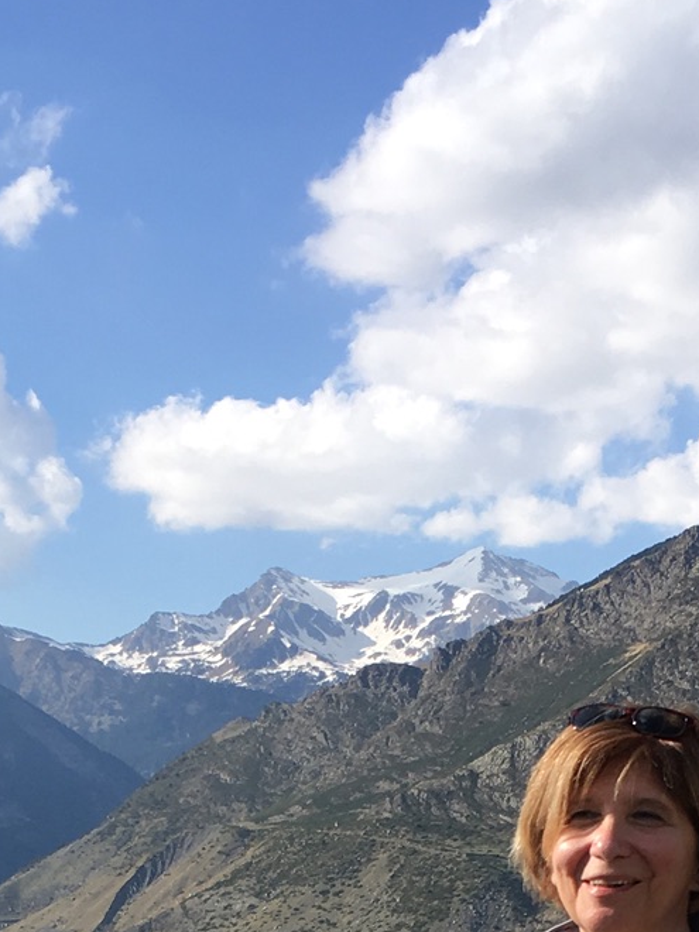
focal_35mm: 90
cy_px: 1281
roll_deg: +1.4
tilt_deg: -9.0
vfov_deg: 19.7
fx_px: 2423
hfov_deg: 16.4
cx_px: 404
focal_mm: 4.15
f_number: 2.2
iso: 25
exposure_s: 1/1221
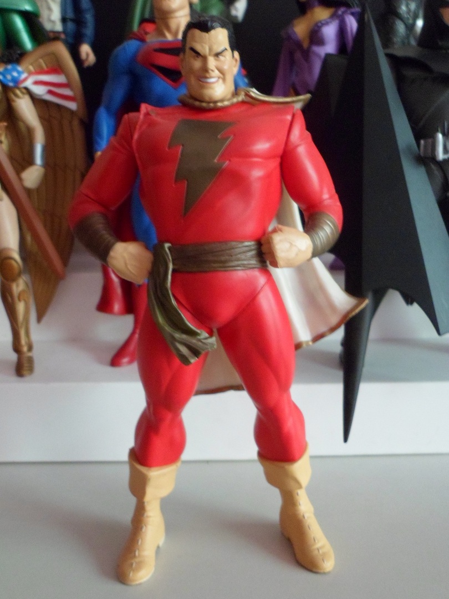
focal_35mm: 36
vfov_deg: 51.4
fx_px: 623
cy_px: 300
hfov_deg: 39.7
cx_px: 224
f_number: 3.8
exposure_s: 1/8
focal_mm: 6.6
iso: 400
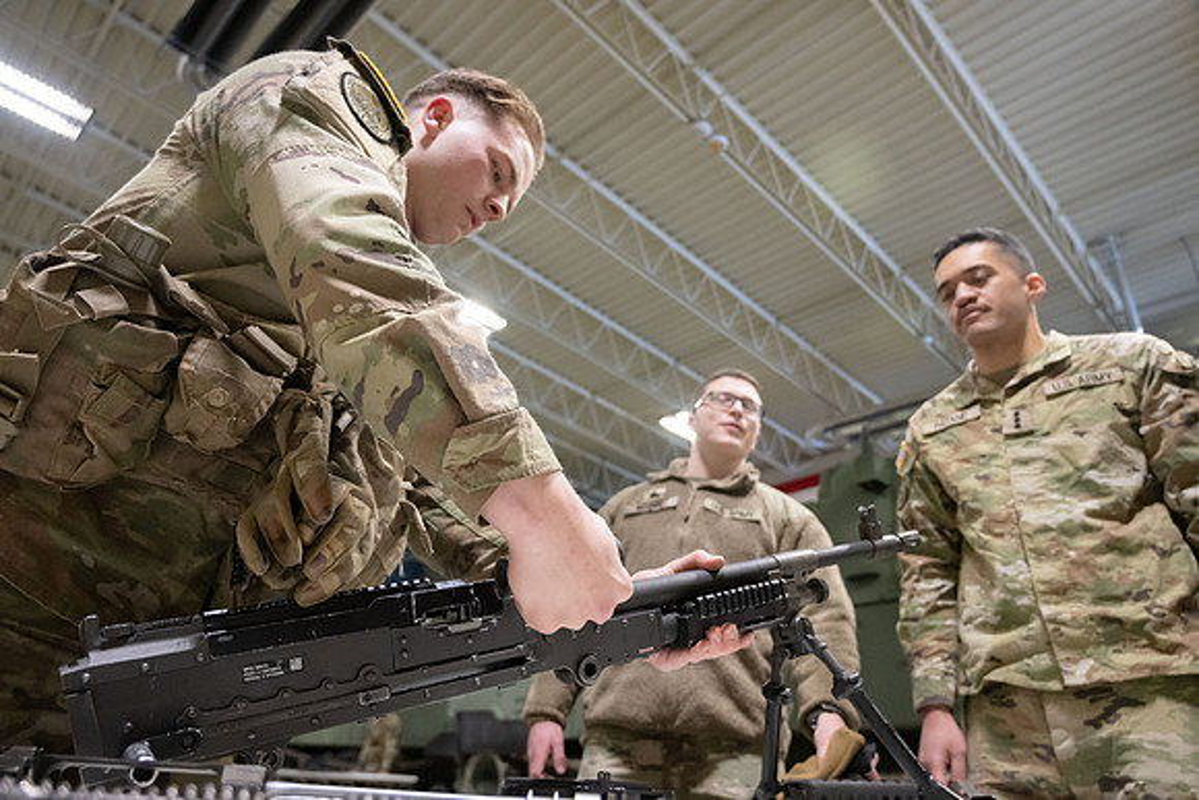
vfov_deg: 53.2
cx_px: 600
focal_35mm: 24
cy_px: 400
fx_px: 799
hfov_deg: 73.7
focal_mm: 24
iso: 2500
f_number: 4
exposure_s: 1/250
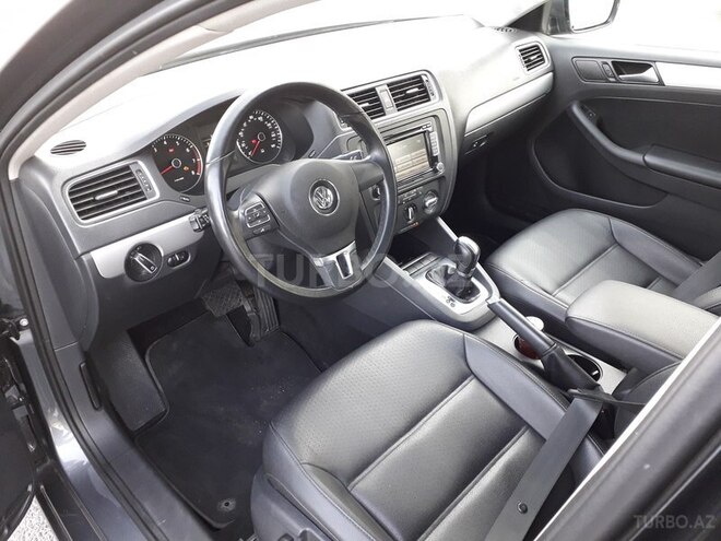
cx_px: 360
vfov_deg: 51.4
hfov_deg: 65.3
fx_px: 562
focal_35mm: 27
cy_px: 270
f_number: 1.9
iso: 200
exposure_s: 1/50
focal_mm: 3.6
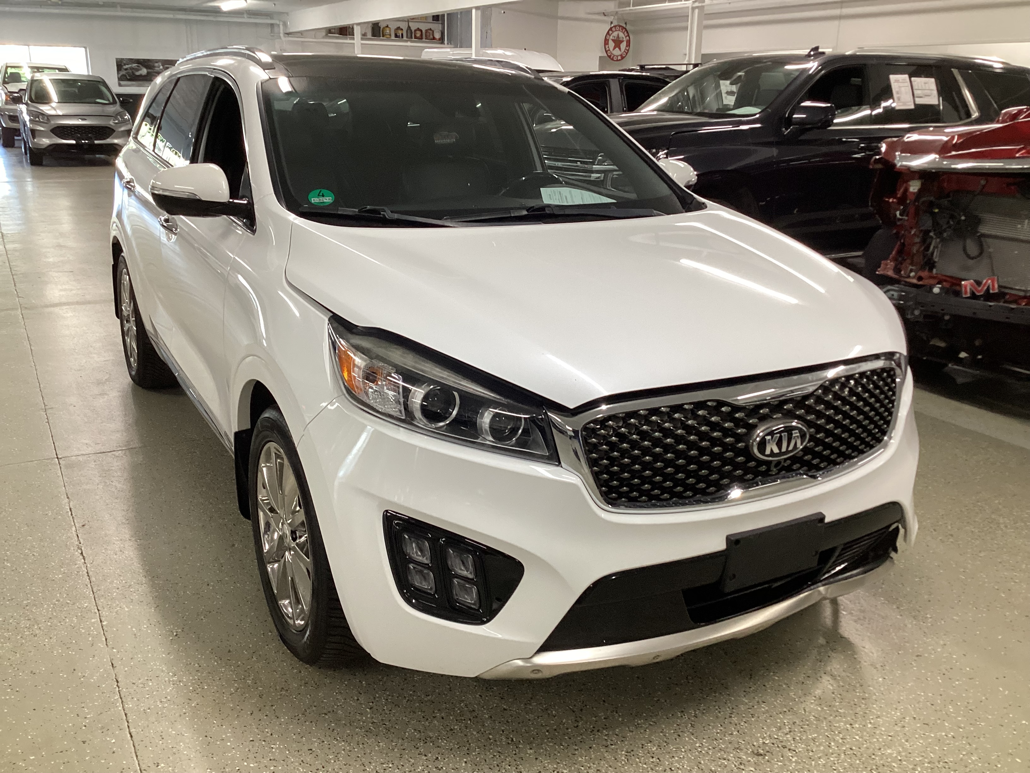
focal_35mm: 31
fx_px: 922
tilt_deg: -19.2
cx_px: 515
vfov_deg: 45.4
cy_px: 386
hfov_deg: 58.4
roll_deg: -1.9
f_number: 2.4
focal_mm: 3.3
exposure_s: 1/50
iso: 125
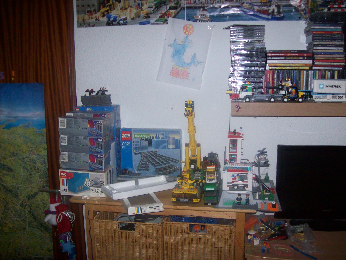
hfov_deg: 51.4
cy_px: 130
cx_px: 173
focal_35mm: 36
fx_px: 360
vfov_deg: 39.6
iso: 200
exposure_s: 1/64
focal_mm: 6
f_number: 2.7
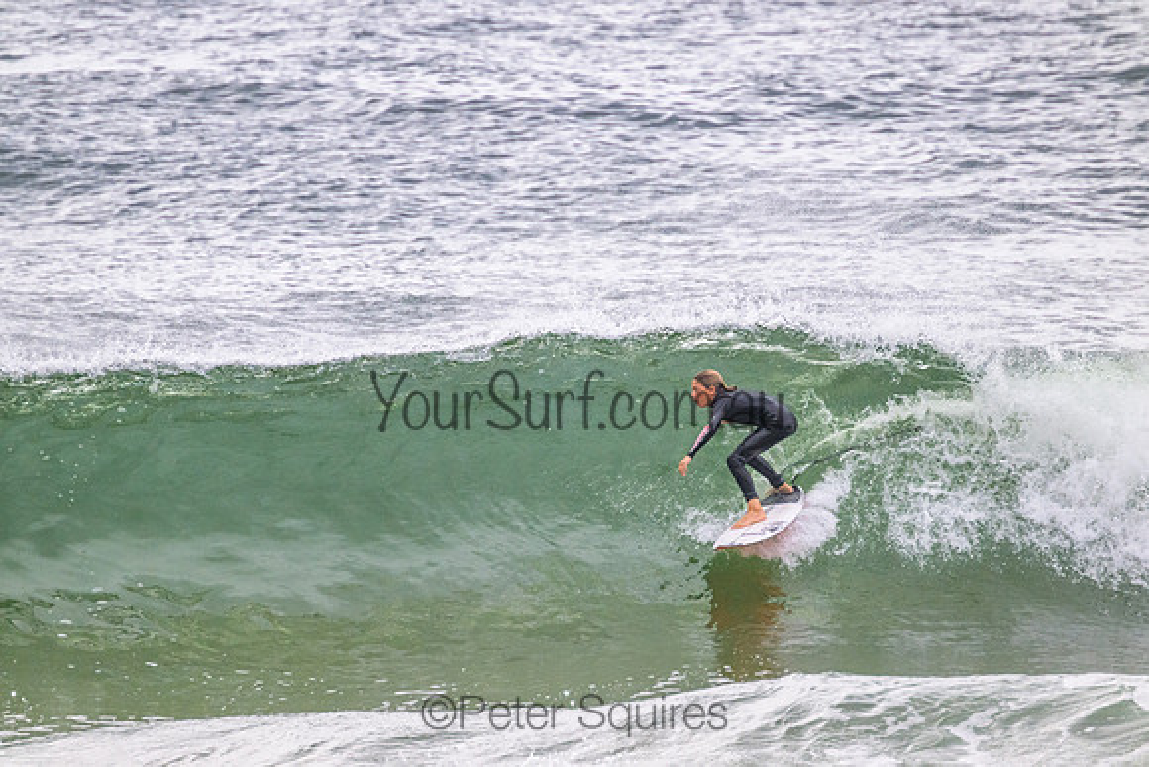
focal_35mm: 800
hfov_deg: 2.6
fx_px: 25538
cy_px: 384
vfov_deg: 1.7
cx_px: 574
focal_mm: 800
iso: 3200
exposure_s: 1/2000
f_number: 11
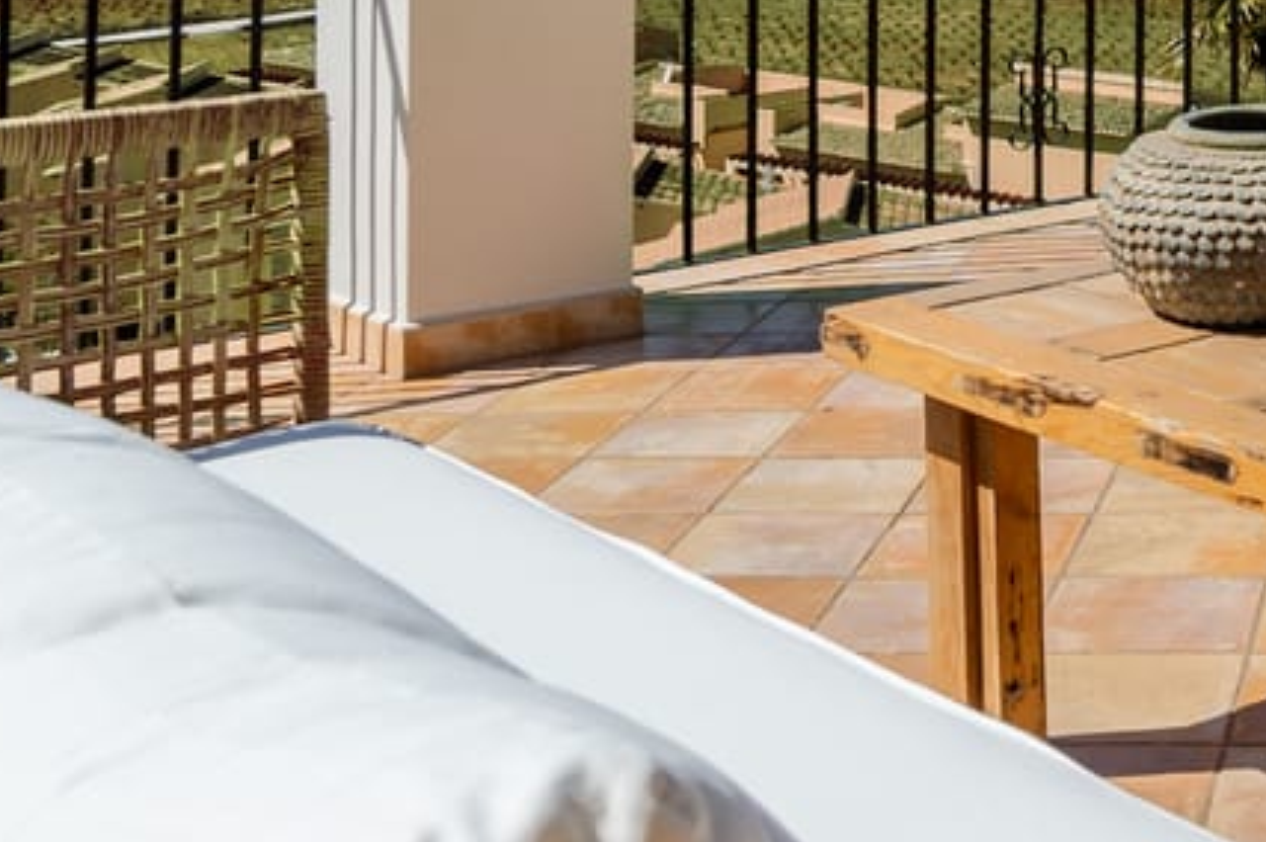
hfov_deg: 26.2
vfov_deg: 18.7
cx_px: 1568
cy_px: -262
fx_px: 2372
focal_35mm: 68
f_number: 8
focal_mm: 15
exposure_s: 1/640
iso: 125
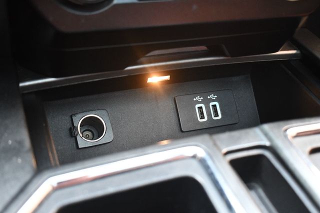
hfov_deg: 38.9
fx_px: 453
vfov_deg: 26.5
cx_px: 160
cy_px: 106
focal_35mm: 51
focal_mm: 34
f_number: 4.5
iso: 3200
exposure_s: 1/60
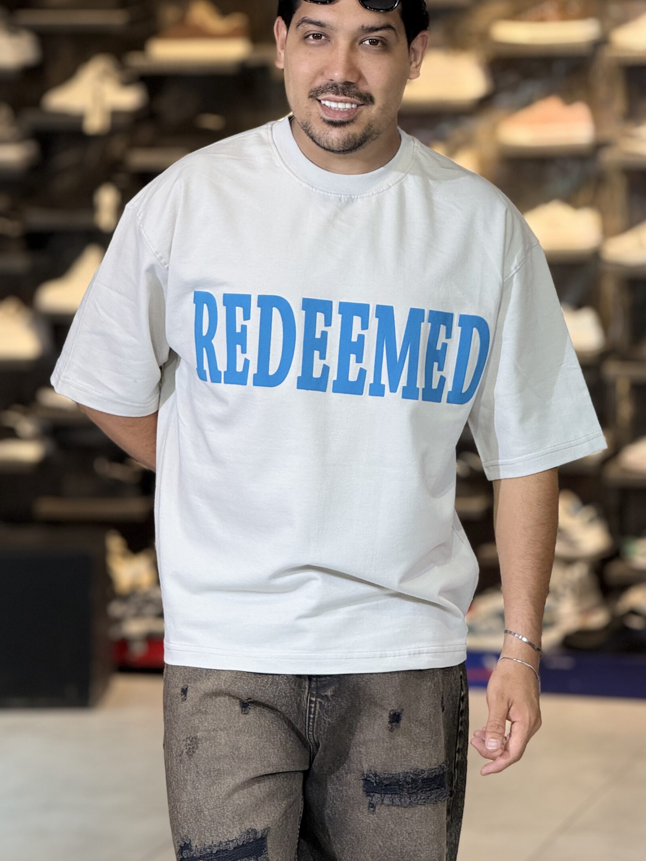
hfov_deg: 10.4
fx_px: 3532
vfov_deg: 13.9
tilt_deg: -6.2
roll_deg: +0.9
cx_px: 327
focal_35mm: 142
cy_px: 395
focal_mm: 15.66
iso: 125
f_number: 2.8
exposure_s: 1/100
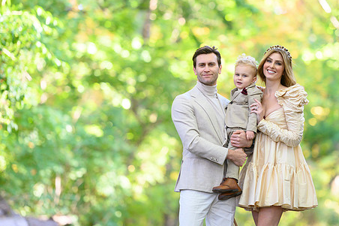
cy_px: 88
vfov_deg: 5.9
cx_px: 212
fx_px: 2174
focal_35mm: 231
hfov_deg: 8.9
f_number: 3.2
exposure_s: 1/200
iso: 1600
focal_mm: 180
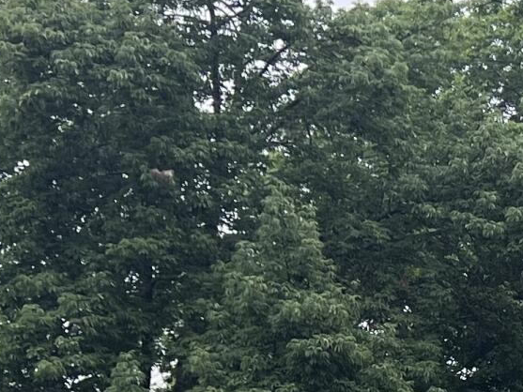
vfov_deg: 9.9
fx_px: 2116
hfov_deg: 13.4
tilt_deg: +0.1
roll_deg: -1.4
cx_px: 733
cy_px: 750
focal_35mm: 140
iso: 50
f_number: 1.5
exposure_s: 1/611
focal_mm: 5.7
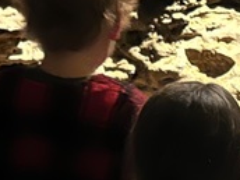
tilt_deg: -7.5
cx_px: 304
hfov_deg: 12.4
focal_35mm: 155
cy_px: -57
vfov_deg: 9.4
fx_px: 1075
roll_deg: -3.8
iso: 1250
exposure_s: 1/15
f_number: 1.5
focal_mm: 5.7
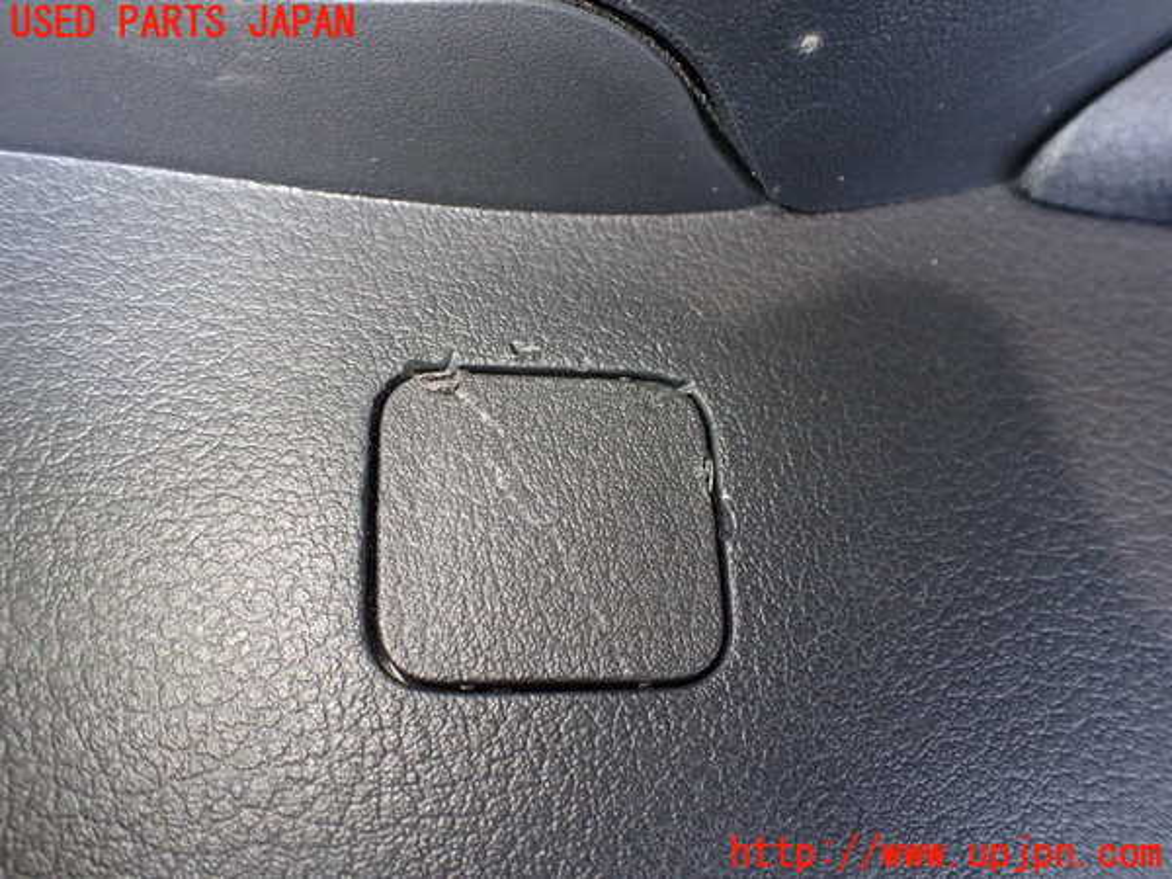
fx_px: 1016
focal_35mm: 30
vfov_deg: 46.8
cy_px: 440
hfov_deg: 60.0
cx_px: 586
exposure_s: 1/125
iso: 800
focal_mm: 5.4
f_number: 2.3
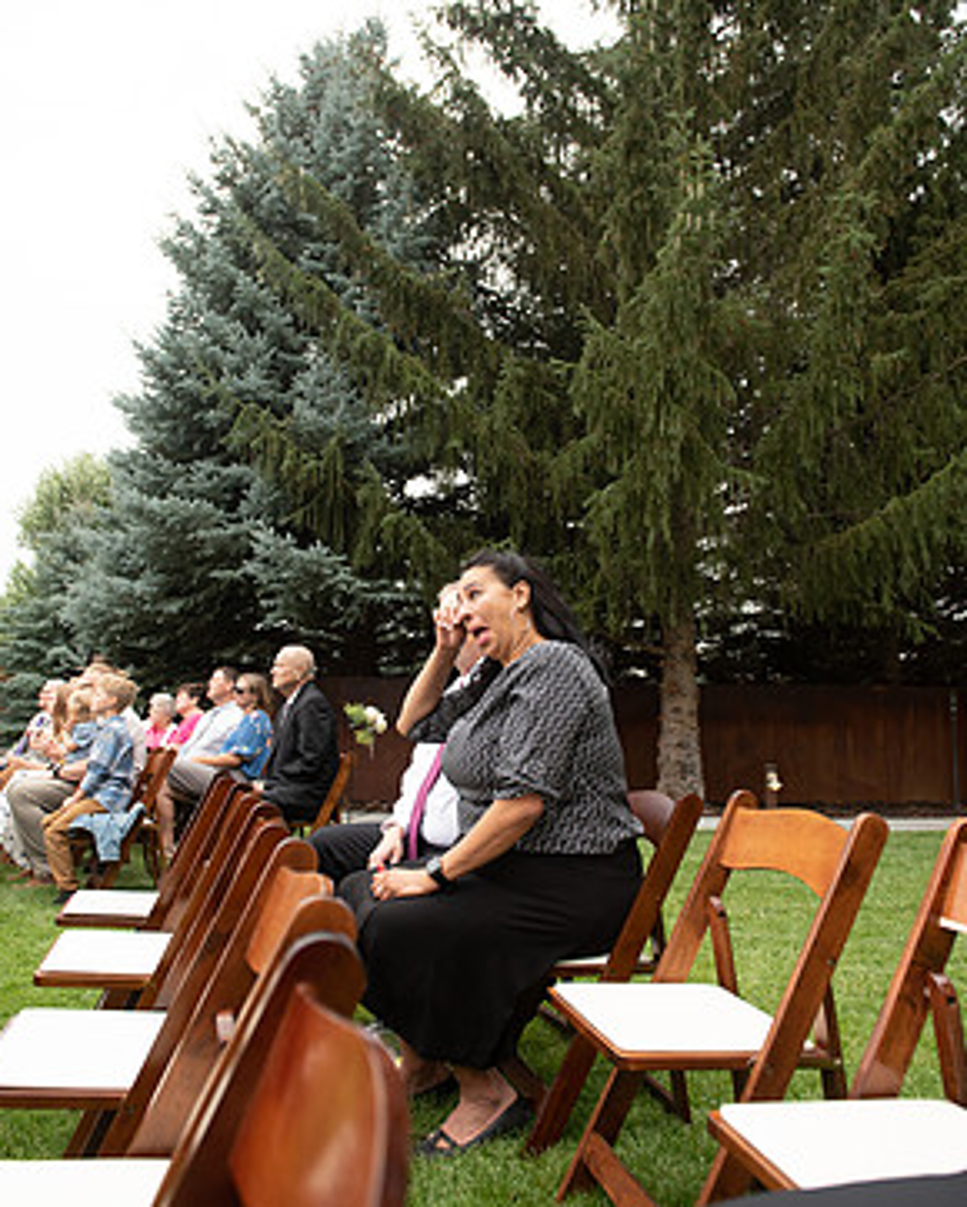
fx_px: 1001
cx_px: 480
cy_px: 590
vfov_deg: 62.2
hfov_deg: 51.6
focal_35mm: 28
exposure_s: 1/1000
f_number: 4.5
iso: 1000
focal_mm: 24
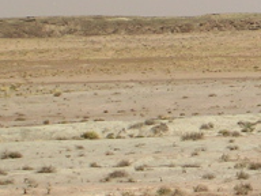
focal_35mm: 383
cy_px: 18
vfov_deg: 3.9
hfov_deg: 5.1
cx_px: 340
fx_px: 2888
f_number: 4.9
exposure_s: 1/562
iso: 50
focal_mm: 17.4
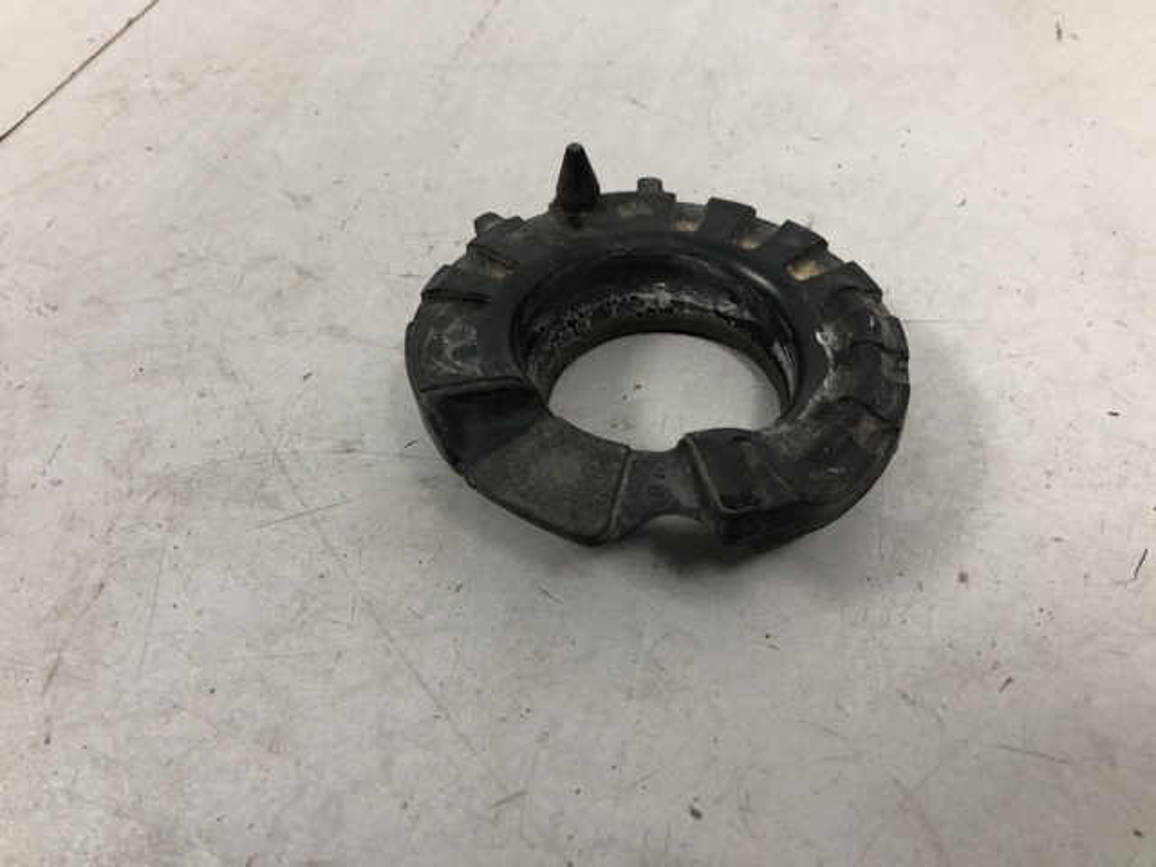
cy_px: 434
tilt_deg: -50.9
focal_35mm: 28
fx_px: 935
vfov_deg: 49.7
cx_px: 578
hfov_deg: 63.4
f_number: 1.8
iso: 40
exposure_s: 1/25
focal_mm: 4
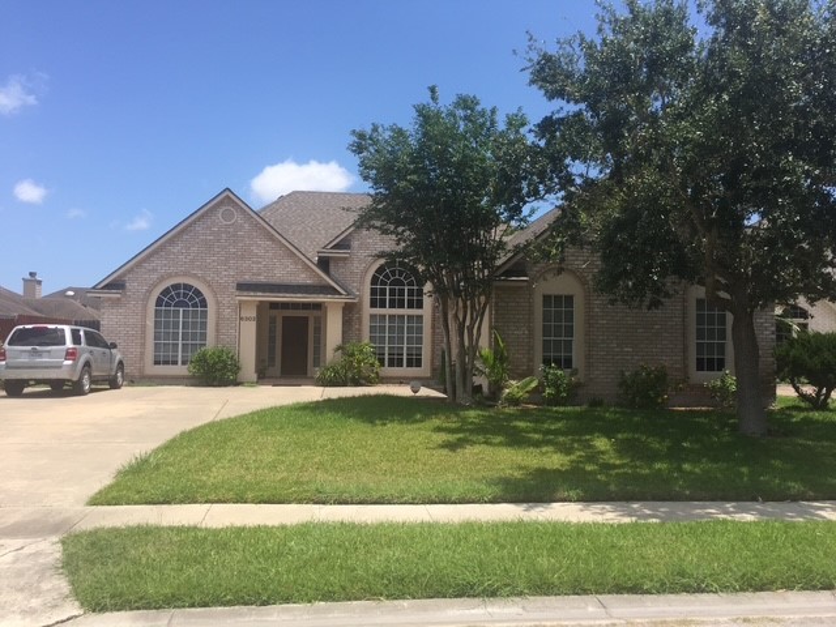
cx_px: 418
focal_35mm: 29
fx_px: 700
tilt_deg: +1.8
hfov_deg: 61.7
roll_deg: -1.2
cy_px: 314
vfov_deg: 48.2
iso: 32
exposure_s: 1/1883
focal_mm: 4.15
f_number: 2.2
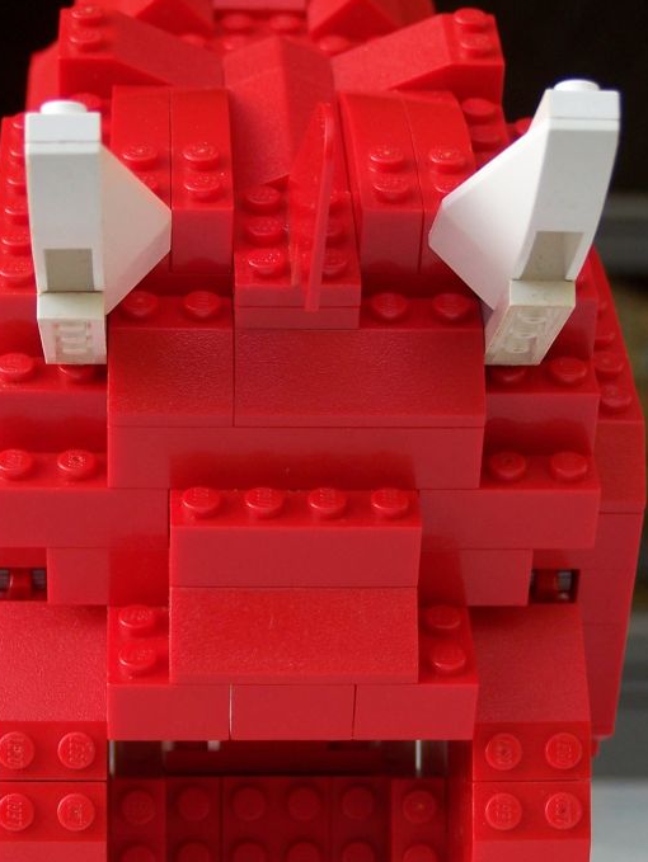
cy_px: 477
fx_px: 2593
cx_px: 290
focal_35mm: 104
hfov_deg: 14.2
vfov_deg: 18.9
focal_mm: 11.5
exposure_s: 1/90
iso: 80
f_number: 3.2
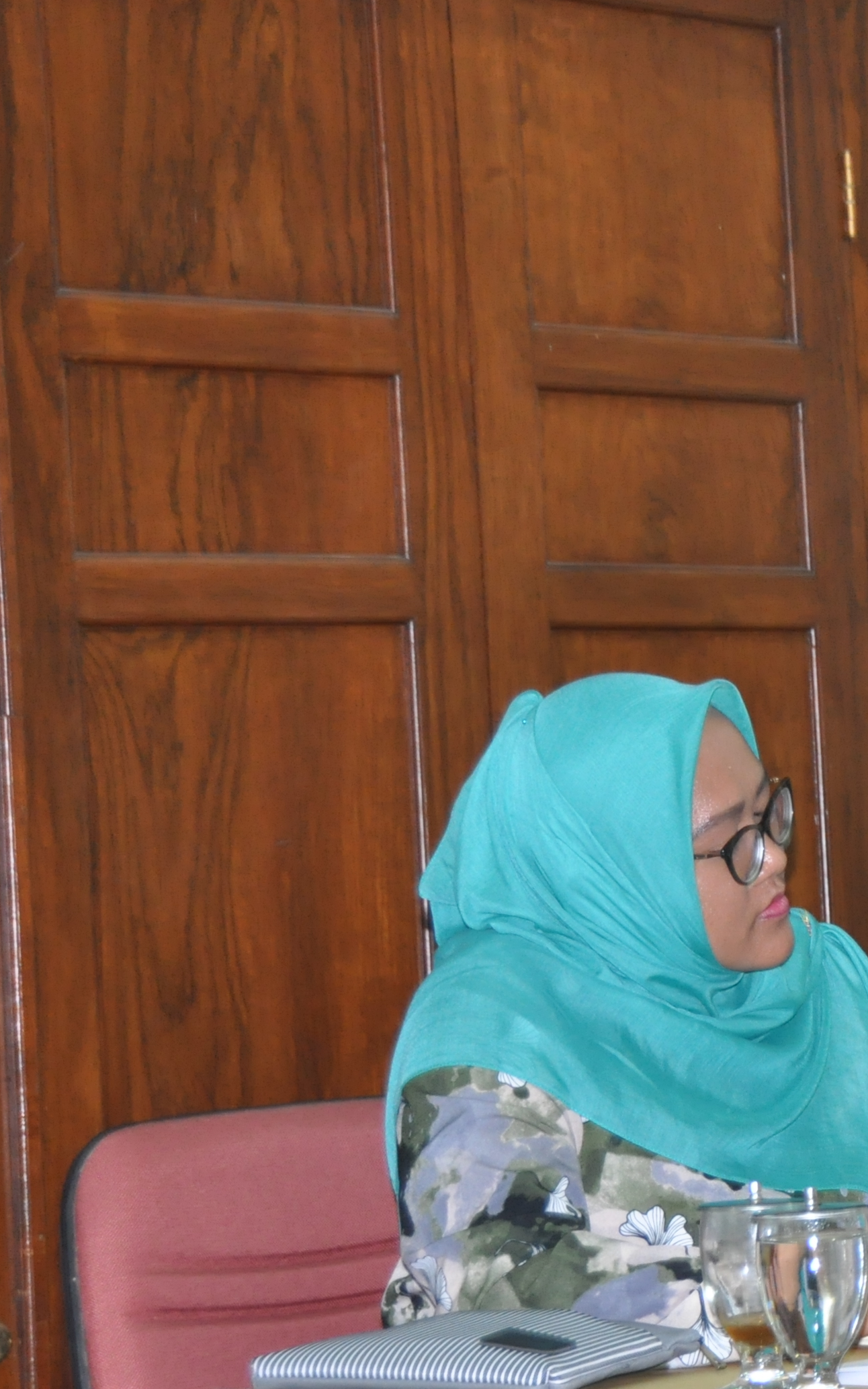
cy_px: 742
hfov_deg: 11.0
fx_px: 4316
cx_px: 1310
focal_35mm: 114
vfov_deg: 18.3
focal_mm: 36
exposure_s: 1/30
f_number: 5.6
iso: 800
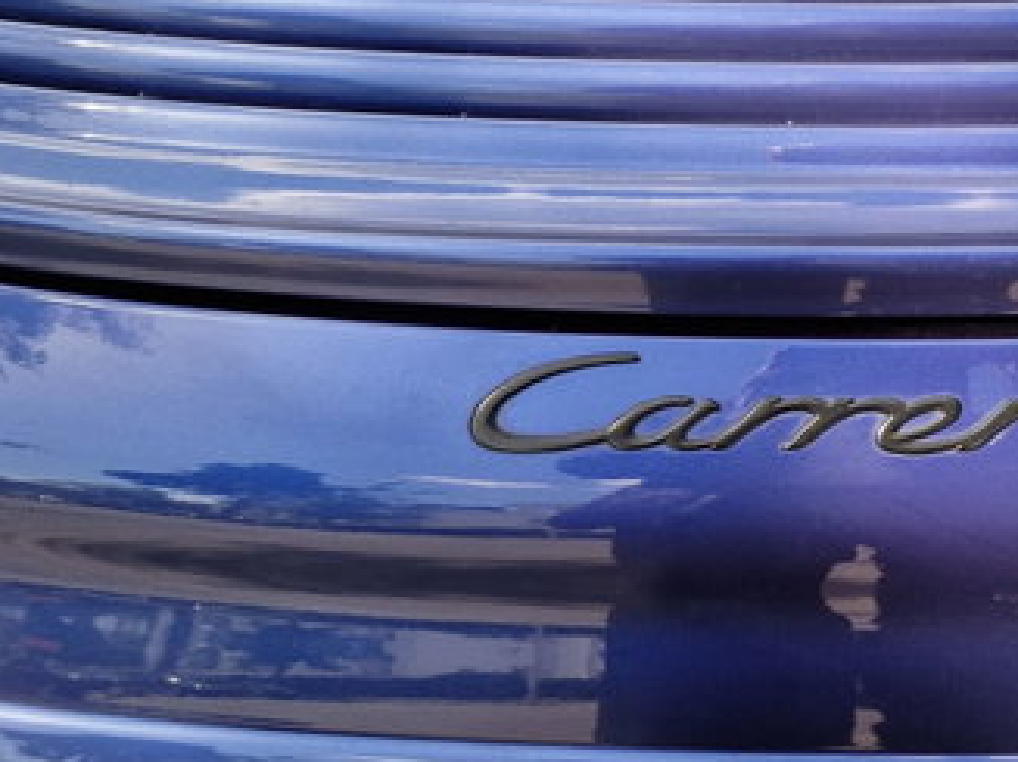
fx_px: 1587
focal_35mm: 54
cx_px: 791
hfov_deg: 34.6
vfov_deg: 26.1
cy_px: 72
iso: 50
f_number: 1.8
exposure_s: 1/278
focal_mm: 6.4
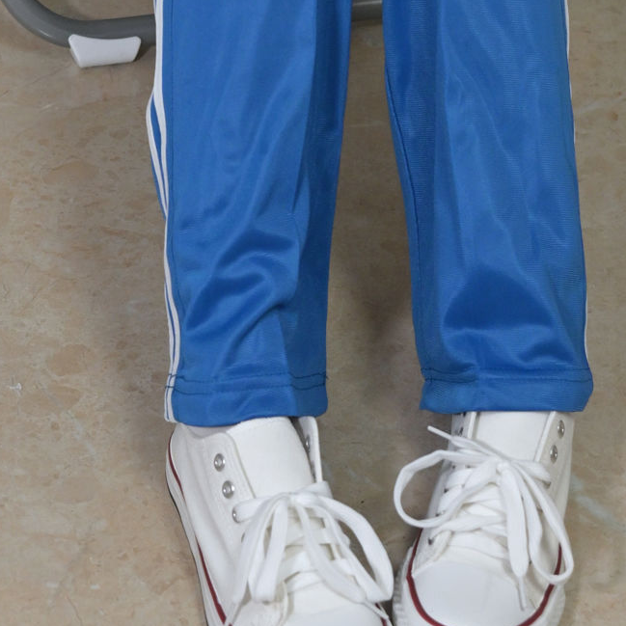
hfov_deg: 11.5
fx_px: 3110
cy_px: -537
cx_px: 345
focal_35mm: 152
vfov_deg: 10.7
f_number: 3.5
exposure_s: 1/100
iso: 1000
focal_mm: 43
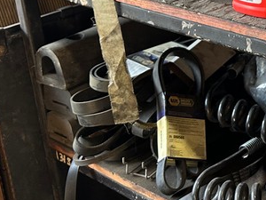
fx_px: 630
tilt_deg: -16.3
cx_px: 392
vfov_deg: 17.2
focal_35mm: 82
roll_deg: +1.1
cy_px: -36
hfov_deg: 20.6
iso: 125
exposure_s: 1/60
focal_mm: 6.86
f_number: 1.78
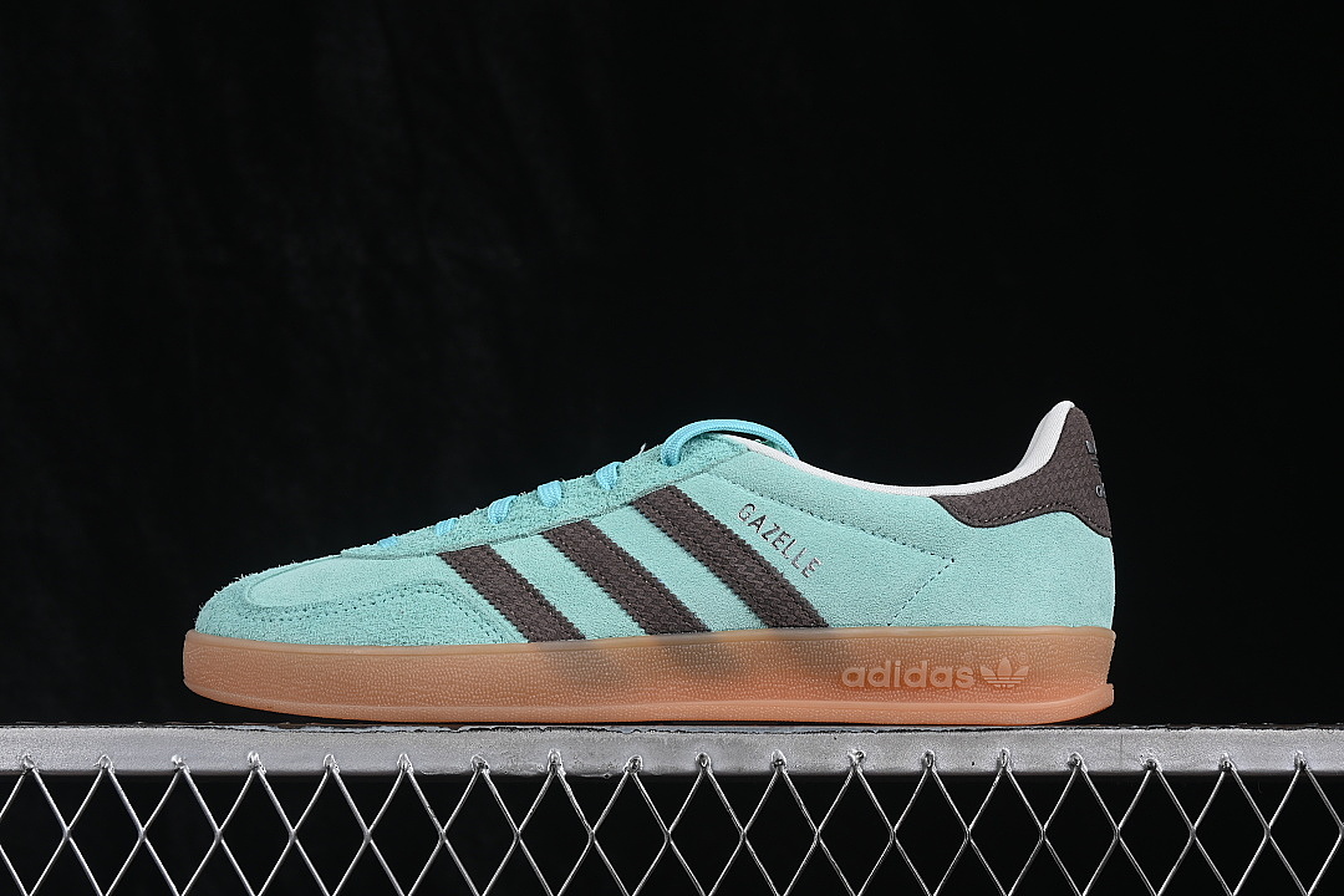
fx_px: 2800
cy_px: 448
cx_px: 672
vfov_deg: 18.2
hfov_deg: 27.0
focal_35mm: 75
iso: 160
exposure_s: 1/80
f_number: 8
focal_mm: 50
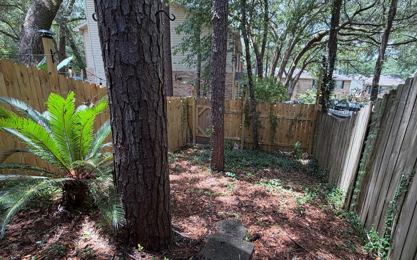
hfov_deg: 90.9
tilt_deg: -15.0
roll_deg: -1.5
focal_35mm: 18
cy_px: 139
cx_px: 228
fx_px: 205
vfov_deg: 64.9
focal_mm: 2.22
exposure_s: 1/121
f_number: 2.2
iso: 80
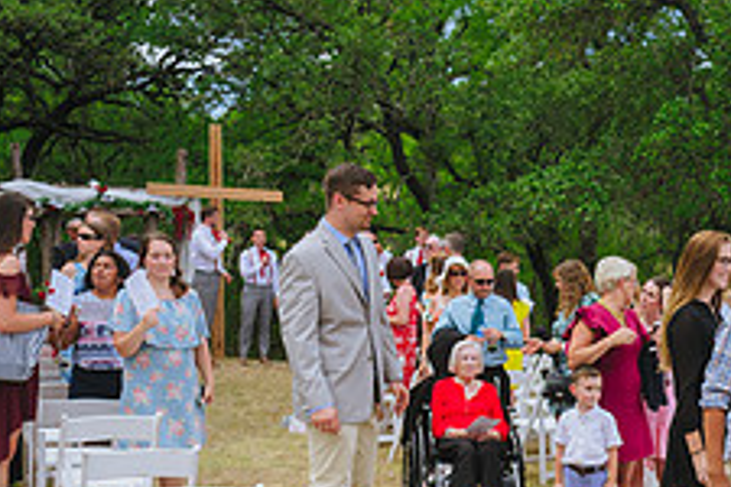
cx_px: 686
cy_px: 356
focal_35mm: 62
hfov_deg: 30.6
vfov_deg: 21.7
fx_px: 1259
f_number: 2.8
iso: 100
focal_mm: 24
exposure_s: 1/1250
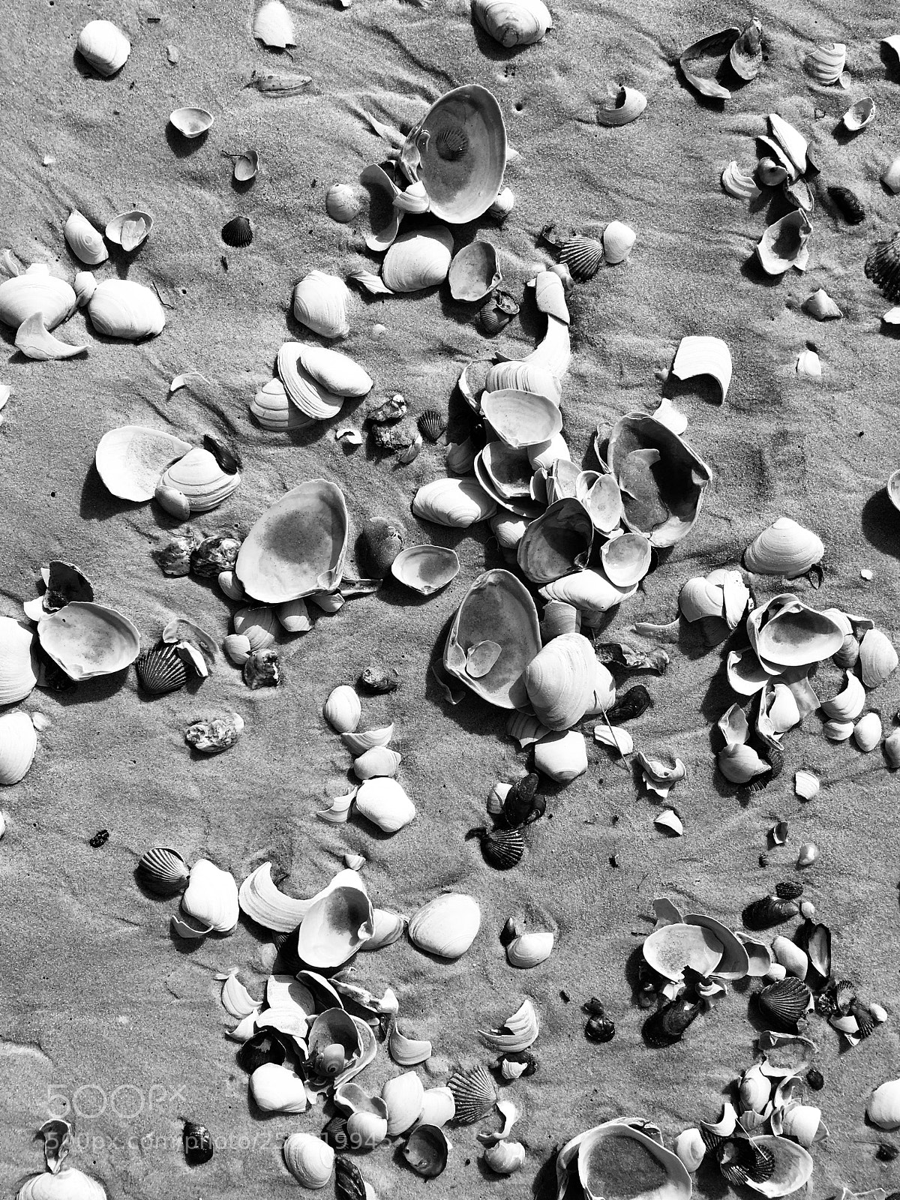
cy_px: 600
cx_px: 450
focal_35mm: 29
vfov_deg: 61.7
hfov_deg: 48.2
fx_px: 1005
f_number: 2.2
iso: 25
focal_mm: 4.15
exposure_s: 1/2653
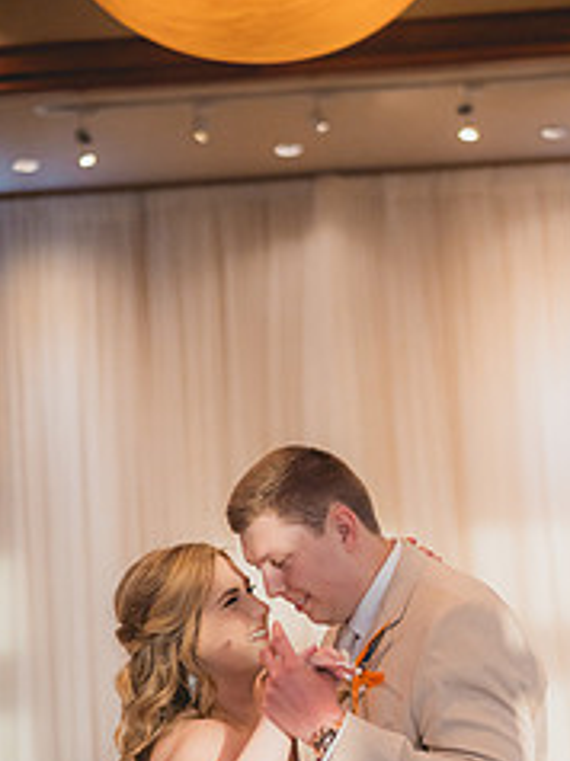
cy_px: 710
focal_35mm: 91
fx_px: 2002
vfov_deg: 21.0
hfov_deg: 16.2
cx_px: 349
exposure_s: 1/3200
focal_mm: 50
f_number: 1.4
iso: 1250
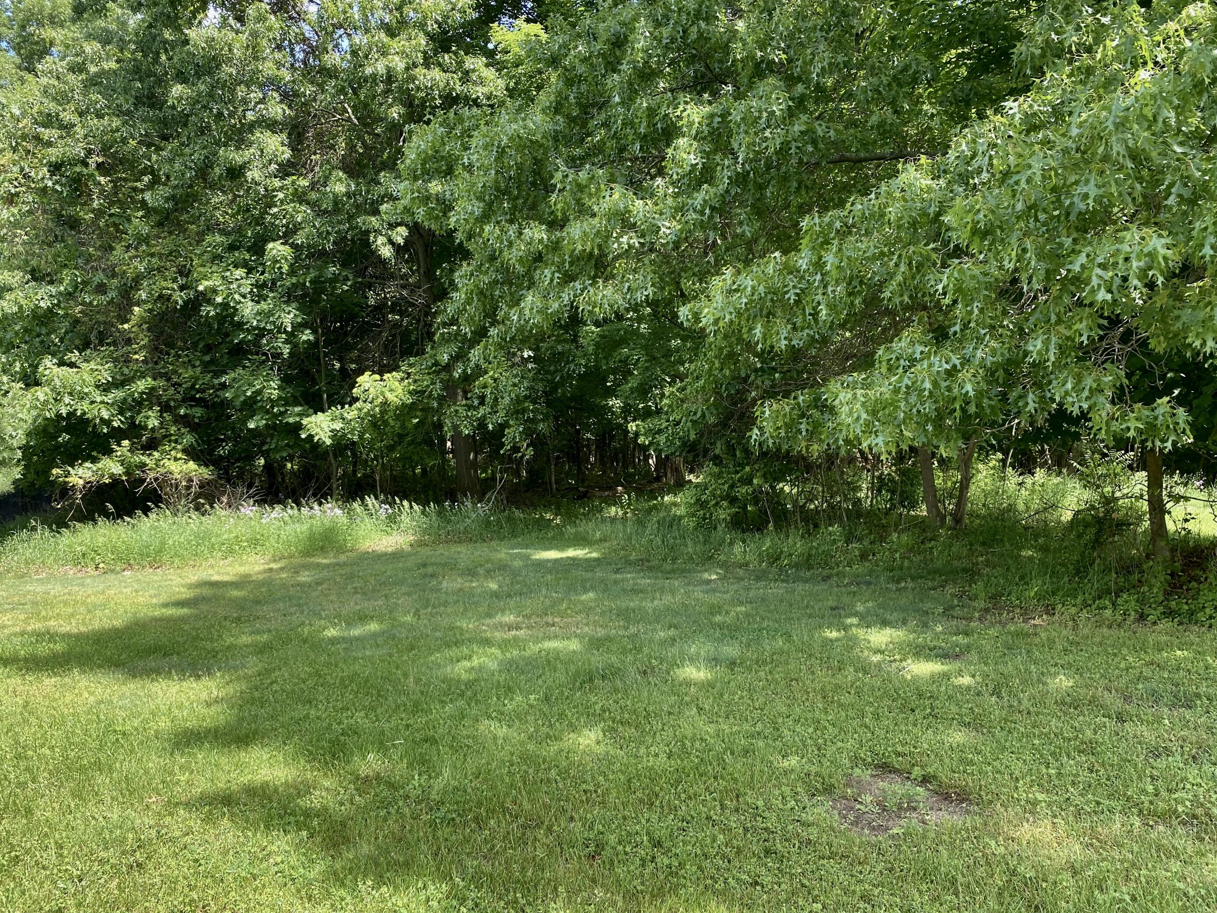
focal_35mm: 28
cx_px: 600
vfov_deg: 49.7
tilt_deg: -3.4
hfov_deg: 63.4
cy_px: 458
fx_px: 984
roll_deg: -3.8
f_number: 1.8
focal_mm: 4.25
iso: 32
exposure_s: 1/177
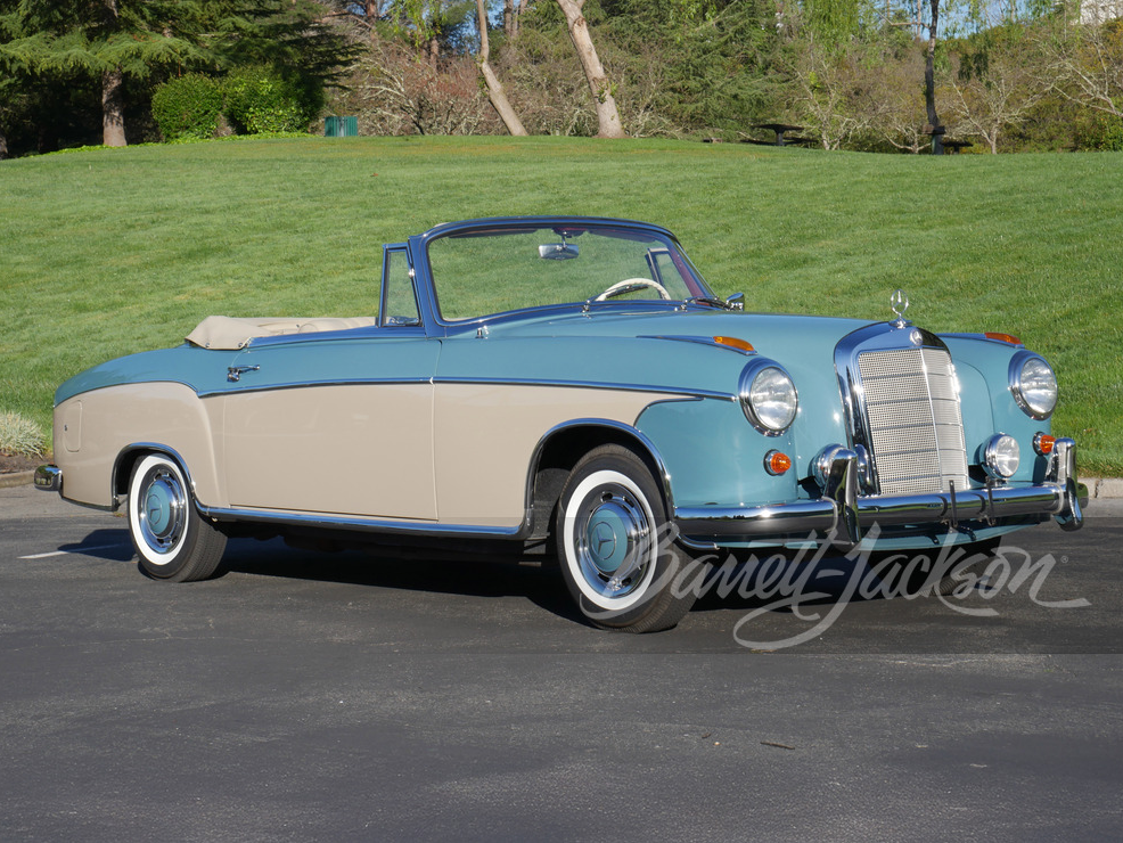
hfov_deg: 26.7
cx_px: 565
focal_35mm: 73
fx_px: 2369
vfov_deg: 20.2
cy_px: 417
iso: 200
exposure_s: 1/200
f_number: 11
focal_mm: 36
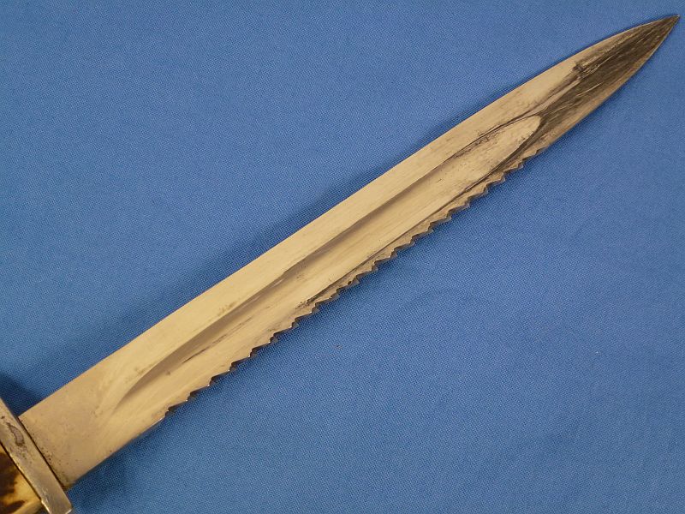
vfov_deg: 28.0
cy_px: 257
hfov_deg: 36.8
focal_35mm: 52
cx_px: 342
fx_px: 1029
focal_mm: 9.4
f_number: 4.3
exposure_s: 1/80
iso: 200
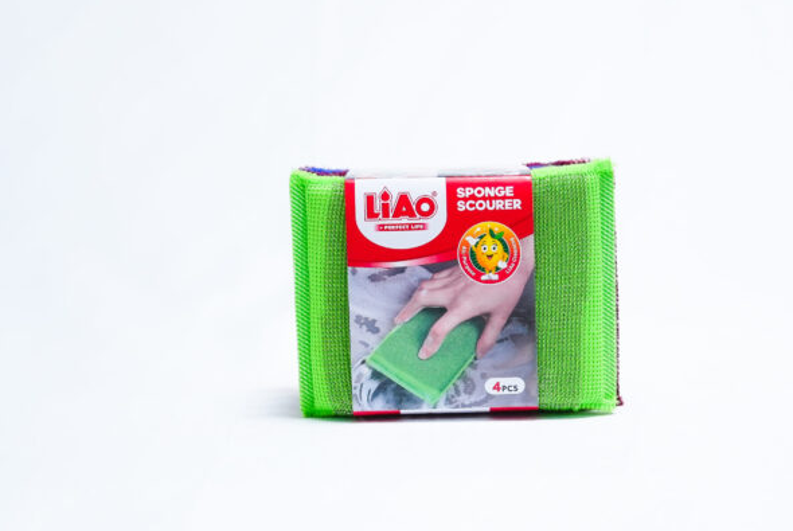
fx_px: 1831
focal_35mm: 83
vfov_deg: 16.5
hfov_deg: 24.4
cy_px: 277
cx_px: 448
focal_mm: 70
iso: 3200
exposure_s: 1/200
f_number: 9
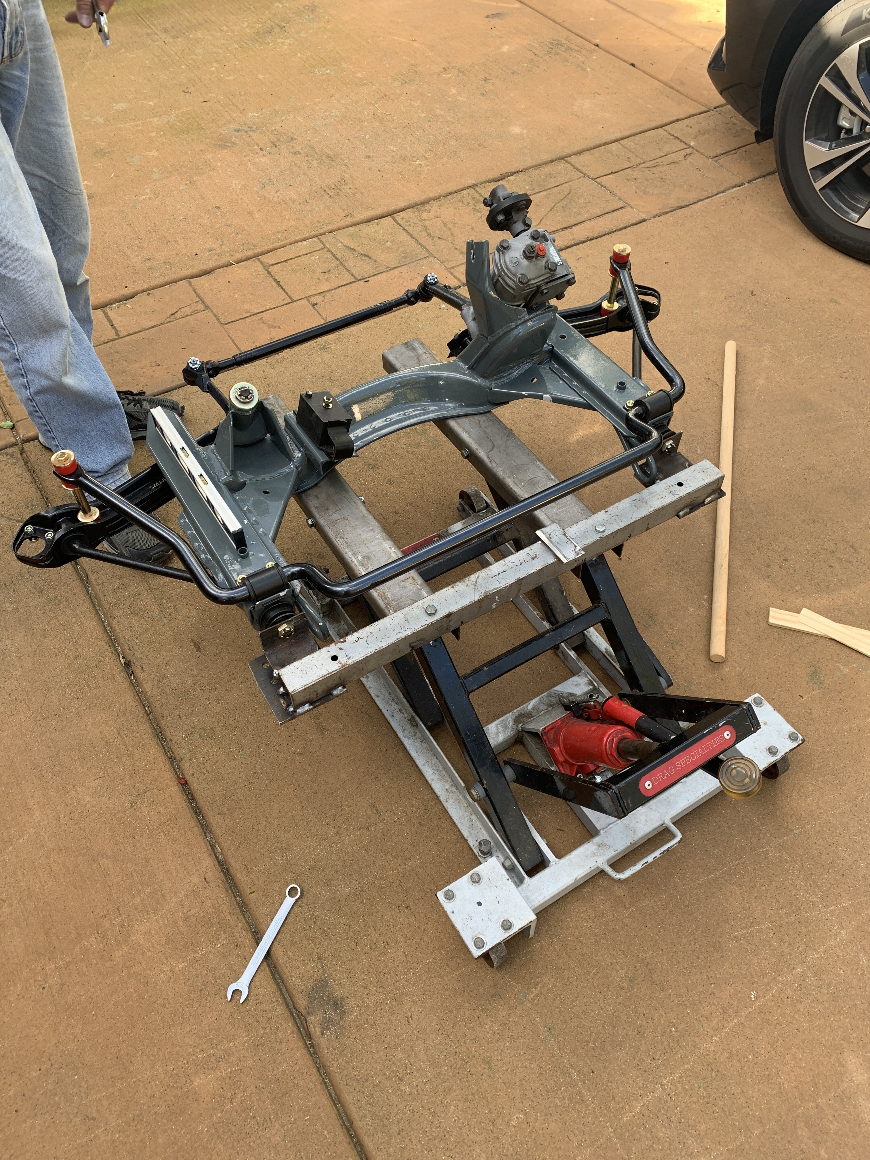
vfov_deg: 67.3
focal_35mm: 26
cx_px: 435
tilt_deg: -51.9
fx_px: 871
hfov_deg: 53.1
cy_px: 580
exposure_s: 1/145
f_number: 1.8
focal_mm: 4.25
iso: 25
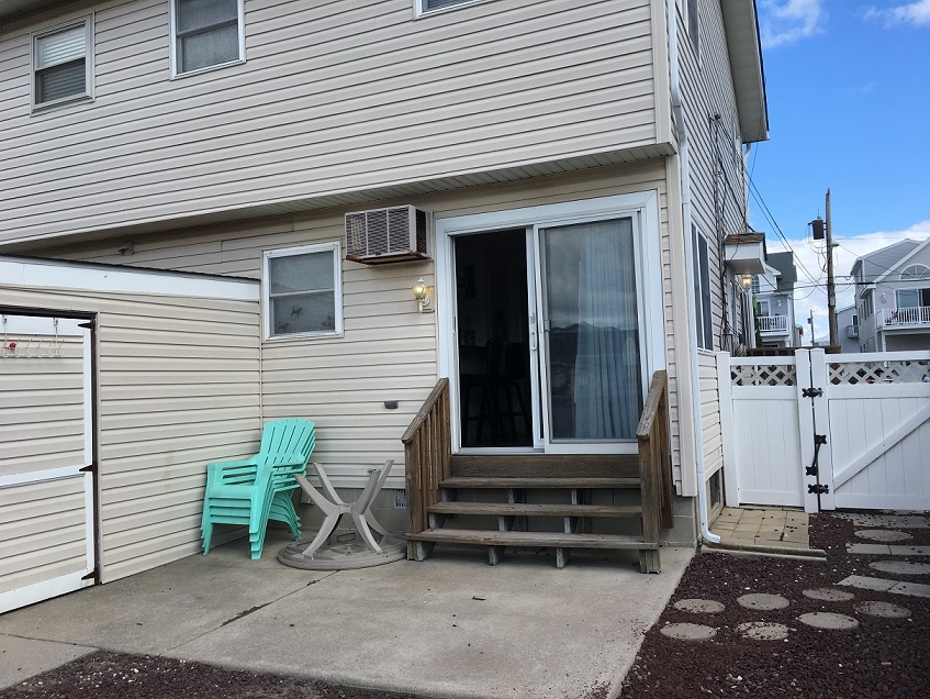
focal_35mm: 29
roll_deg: +2.5
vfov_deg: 48.3
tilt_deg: +4.0
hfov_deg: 61.6
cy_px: 350
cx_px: 465
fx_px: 779
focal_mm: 4.15
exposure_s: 1/810
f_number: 2.2
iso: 25
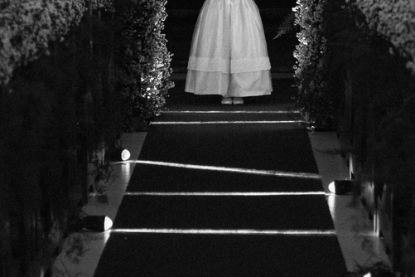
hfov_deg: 10.7
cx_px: 239
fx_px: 2225
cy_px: 204
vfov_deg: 7.1
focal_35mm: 193
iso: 640
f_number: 1.8
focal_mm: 37.8
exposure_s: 1/320
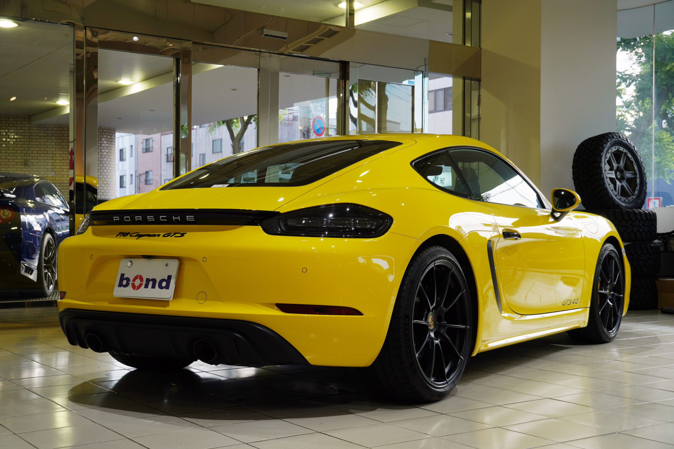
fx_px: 927
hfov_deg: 40.0
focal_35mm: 50
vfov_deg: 27.3
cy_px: 224
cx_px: 337
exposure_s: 1/80
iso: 100
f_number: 5.6
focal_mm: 33
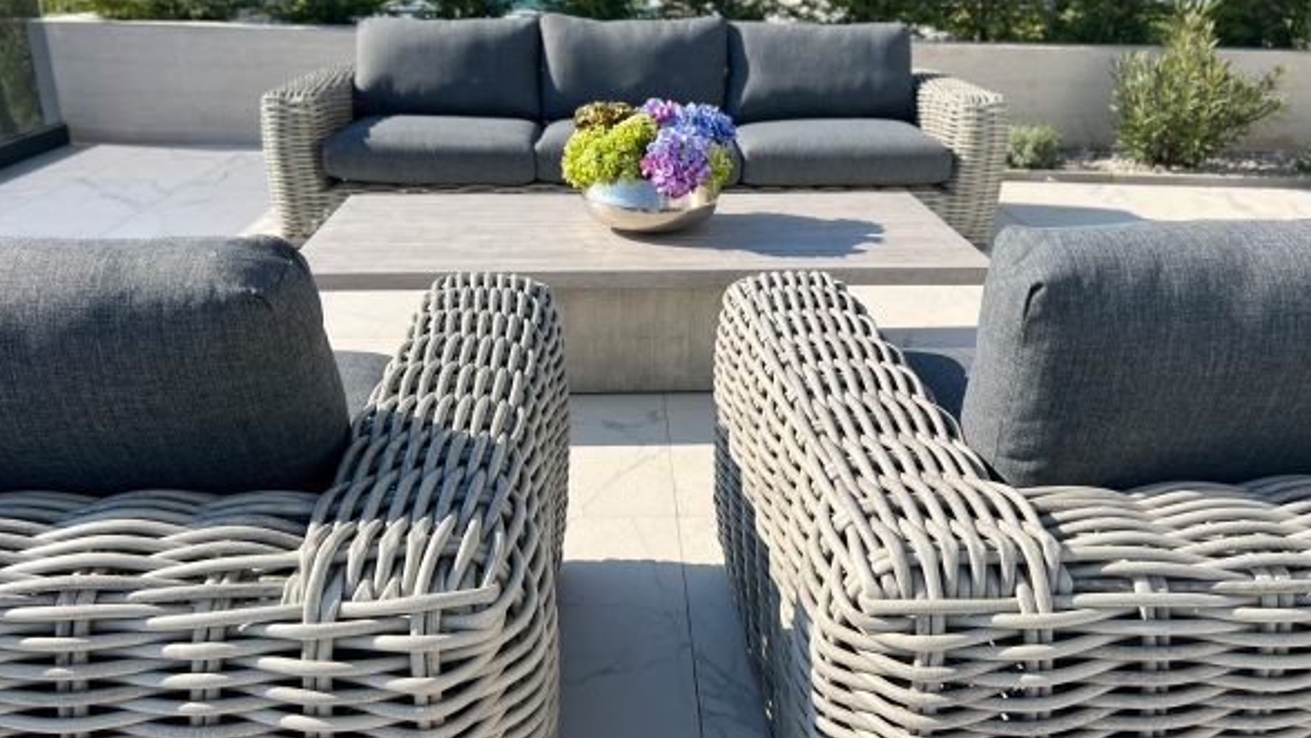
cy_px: 379
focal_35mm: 29
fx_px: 1008
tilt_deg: -23.1
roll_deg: -2.5
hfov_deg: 66.1
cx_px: 649
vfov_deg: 40.2
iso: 50
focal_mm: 5.7
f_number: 1.5
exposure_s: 1/3571
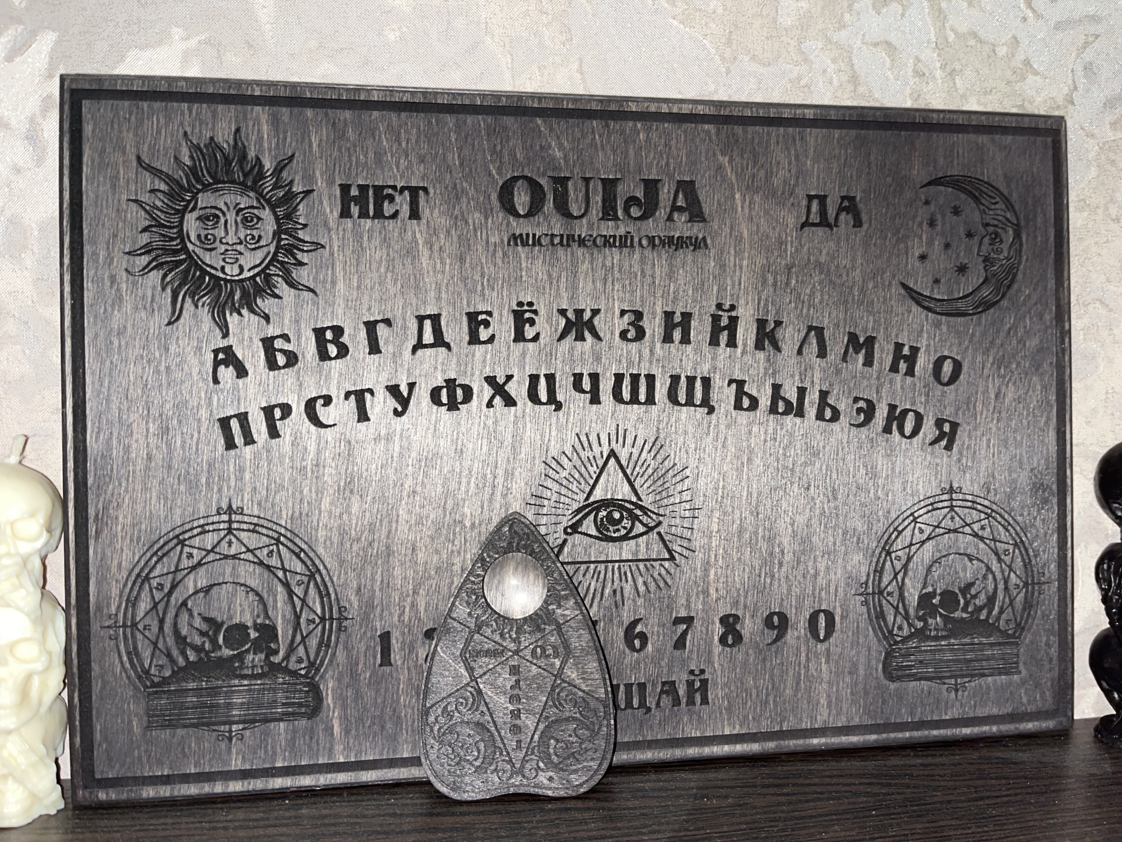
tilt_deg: -3.9
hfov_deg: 67.3
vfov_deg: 53.1
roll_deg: +2.5
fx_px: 843
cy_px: 421
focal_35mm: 26
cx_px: 561
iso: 32
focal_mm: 5.1
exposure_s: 1/4
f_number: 1.6
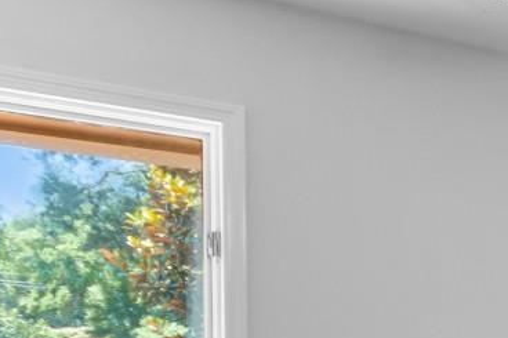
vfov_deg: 19.4
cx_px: 886
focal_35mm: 66
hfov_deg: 21.5
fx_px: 931
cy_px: 408
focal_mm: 10
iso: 100
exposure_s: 1/13
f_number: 4.5
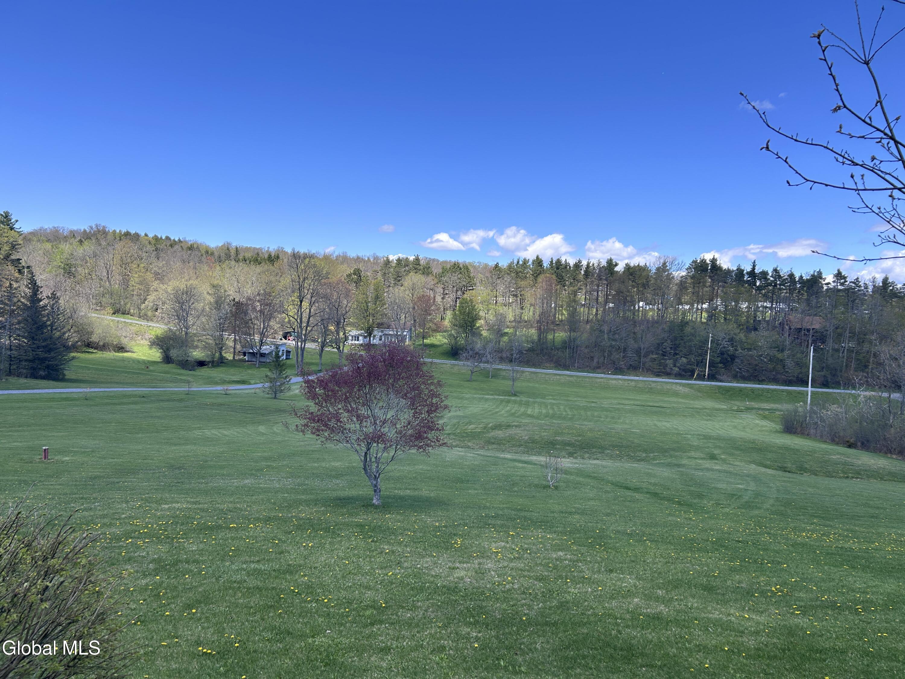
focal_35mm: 26
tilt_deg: -1.8
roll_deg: -2.1
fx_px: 680
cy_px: 340
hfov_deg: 67.3
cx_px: 452
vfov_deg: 53.1
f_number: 1.5
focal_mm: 5.7
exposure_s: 1/2841
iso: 50
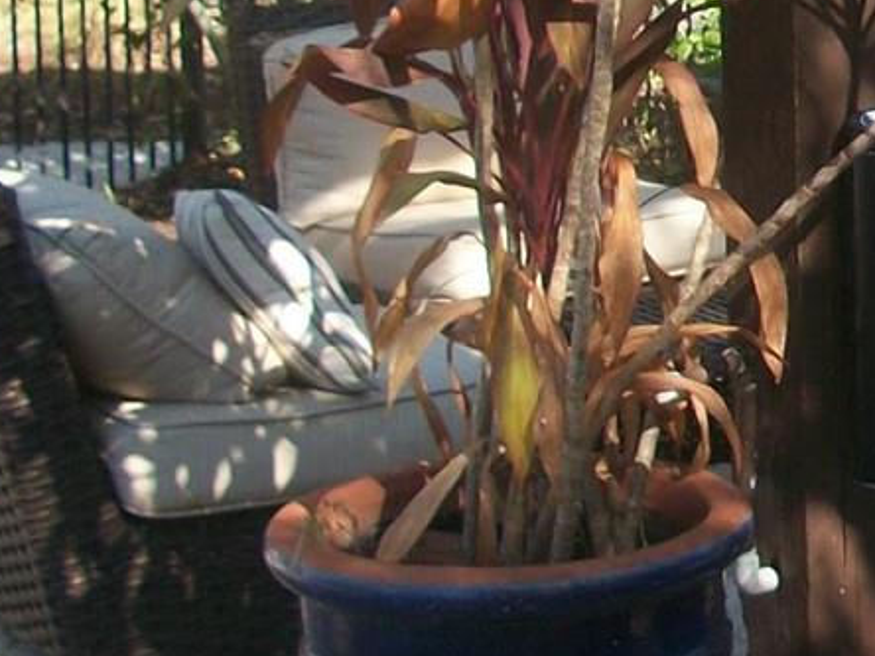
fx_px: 3185
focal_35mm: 126
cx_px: 1389
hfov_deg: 14.4
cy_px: 110
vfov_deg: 11.7
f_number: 3.1
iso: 100
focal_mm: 6.3
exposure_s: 1/320
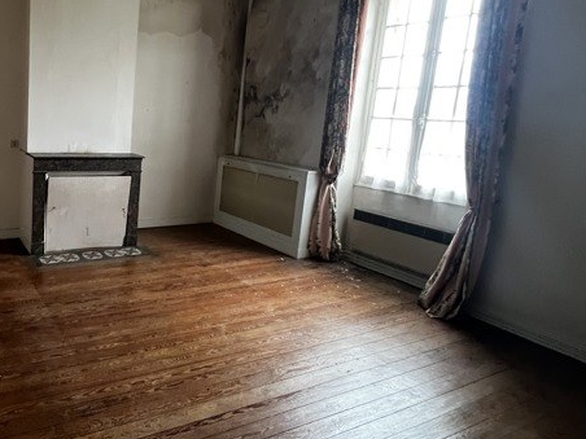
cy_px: 170
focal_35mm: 23
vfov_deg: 58.3
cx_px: 110
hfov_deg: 66.5
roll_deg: -2.6
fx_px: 389
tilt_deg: -9.5
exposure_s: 1/50
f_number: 1.8
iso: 500
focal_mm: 1.57
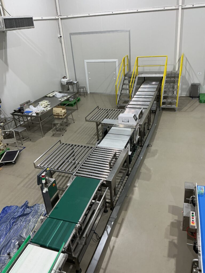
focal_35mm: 29
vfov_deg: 61.7
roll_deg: +5.1
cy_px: 136
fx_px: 229
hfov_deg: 48.2
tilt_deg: -26.4
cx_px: 102
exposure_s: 1/50
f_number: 1.8
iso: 50
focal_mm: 3
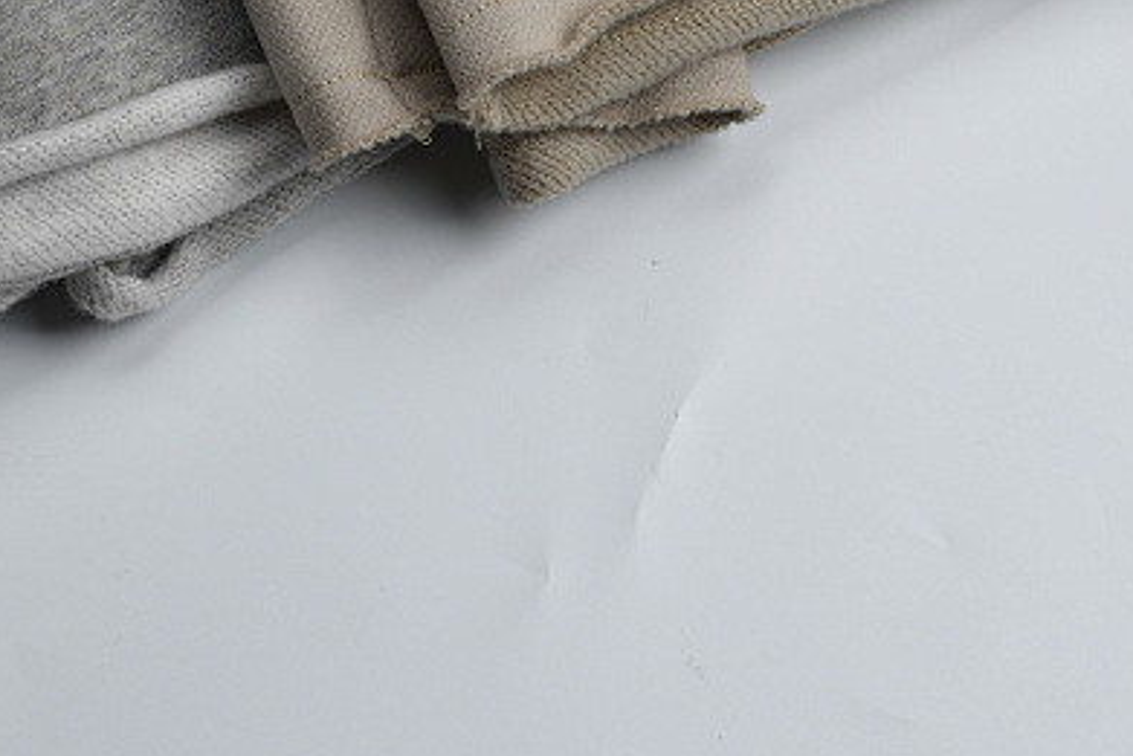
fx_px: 4345
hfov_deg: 14.8
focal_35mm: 138
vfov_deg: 9.8
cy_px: -96
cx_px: 391
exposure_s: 1/100
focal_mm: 50
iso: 100
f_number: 16
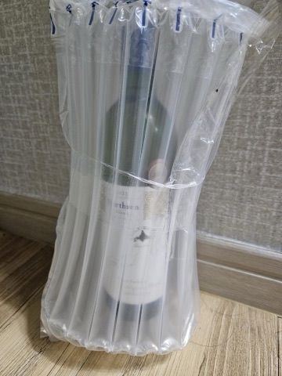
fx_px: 250
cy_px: 188
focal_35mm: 23
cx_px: 141
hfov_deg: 58.9
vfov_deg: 73.9
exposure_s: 1/40
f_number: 1.8
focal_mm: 5.4
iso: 640
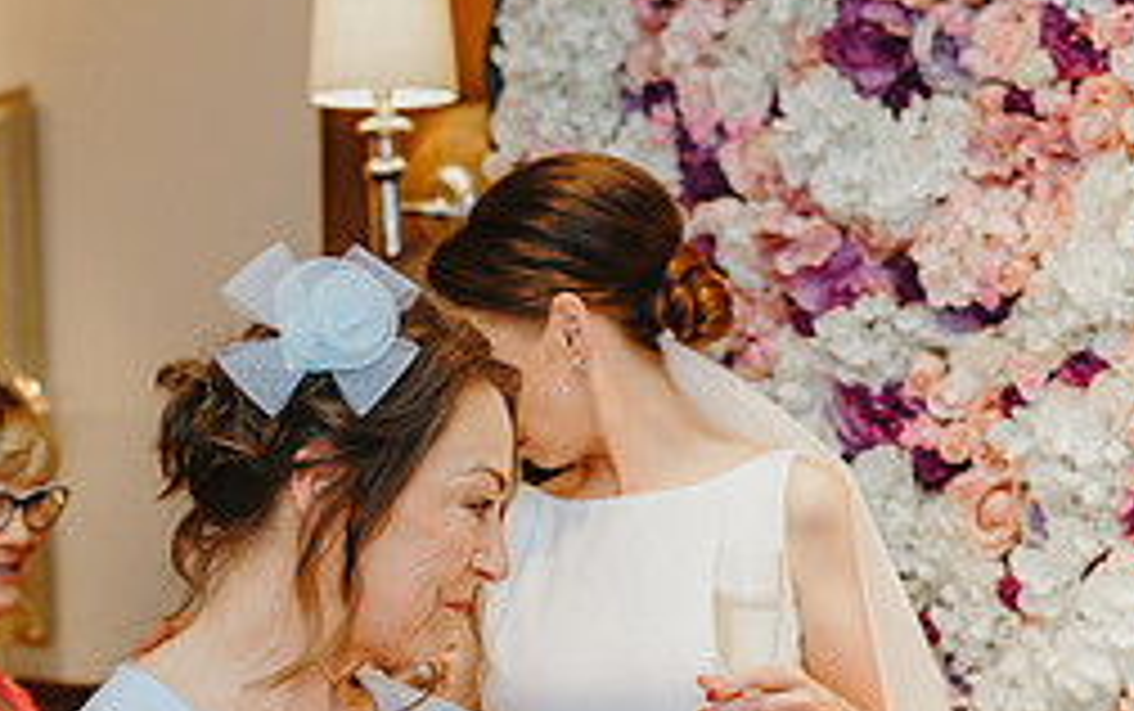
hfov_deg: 25.1
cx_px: 418
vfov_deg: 15.6
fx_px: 2536
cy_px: 763
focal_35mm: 82
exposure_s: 1/200
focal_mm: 35
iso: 640
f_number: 2.2
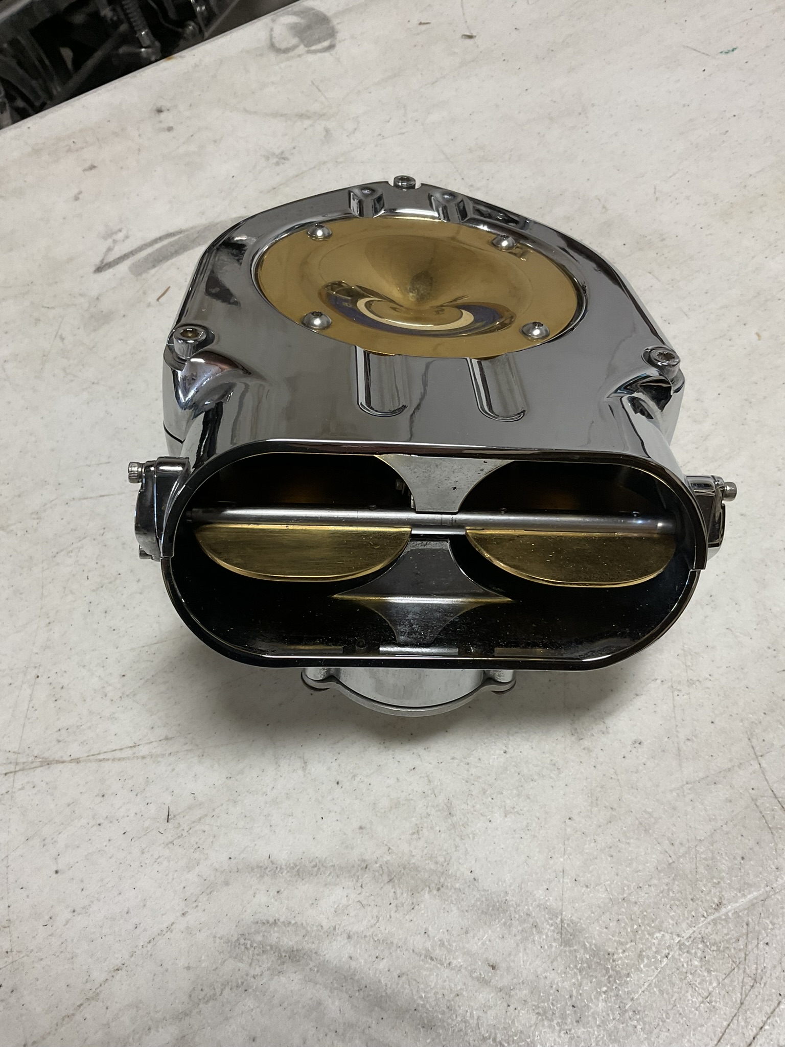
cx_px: 392
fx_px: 877
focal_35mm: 29
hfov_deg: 48.2
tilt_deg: -57.6
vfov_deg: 61.7
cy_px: 524
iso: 64
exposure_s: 1/60
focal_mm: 3
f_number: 1.8
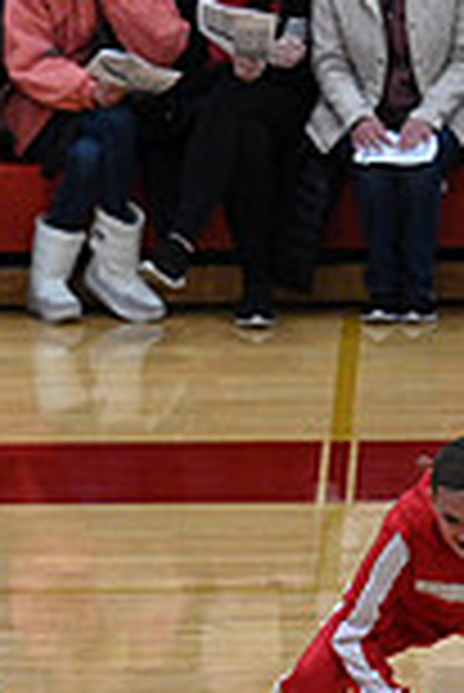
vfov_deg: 3.9
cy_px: 745
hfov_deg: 2.6
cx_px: -811
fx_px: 10146
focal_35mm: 526
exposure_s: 1/400
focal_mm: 140
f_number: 4
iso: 4000
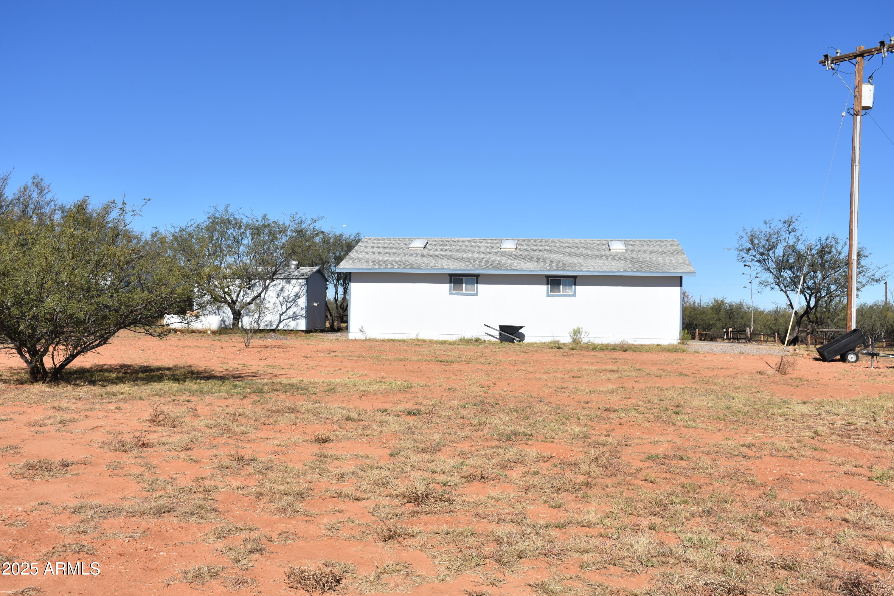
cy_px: 298
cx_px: 447
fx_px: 857
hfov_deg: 55.1
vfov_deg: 38.4
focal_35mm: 34
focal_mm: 23
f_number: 8
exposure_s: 1/500
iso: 100
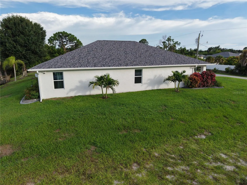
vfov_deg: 56.8
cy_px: 92
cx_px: 124
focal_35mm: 24
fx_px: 171
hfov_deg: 71.6
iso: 100
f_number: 1.8
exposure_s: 1/1000
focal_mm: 8.67
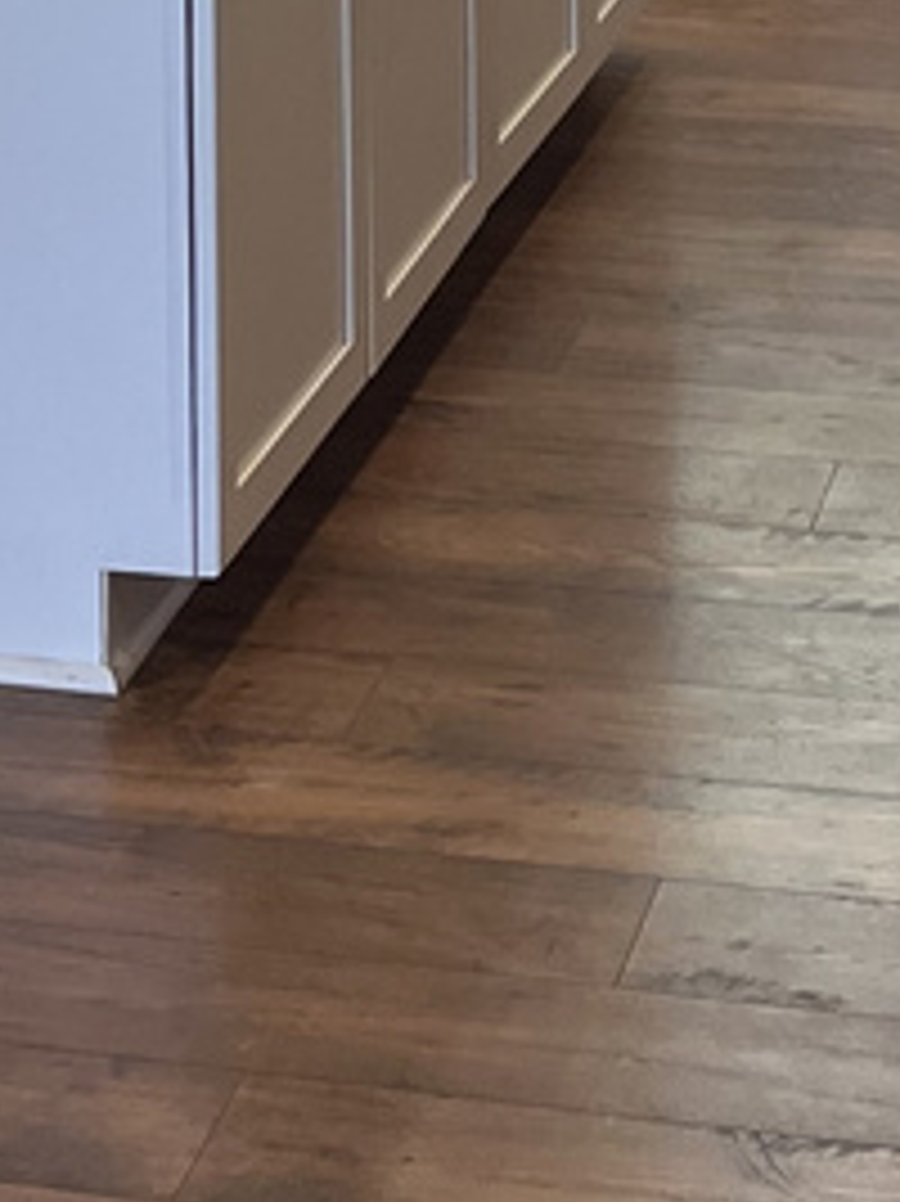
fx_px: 4614
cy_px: -817
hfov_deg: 11.1
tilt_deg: -4.2
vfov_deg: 13.6
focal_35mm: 133
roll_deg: +1.2
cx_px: 180
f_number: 1.6
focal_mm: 5.1
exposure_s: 1/120
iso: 125
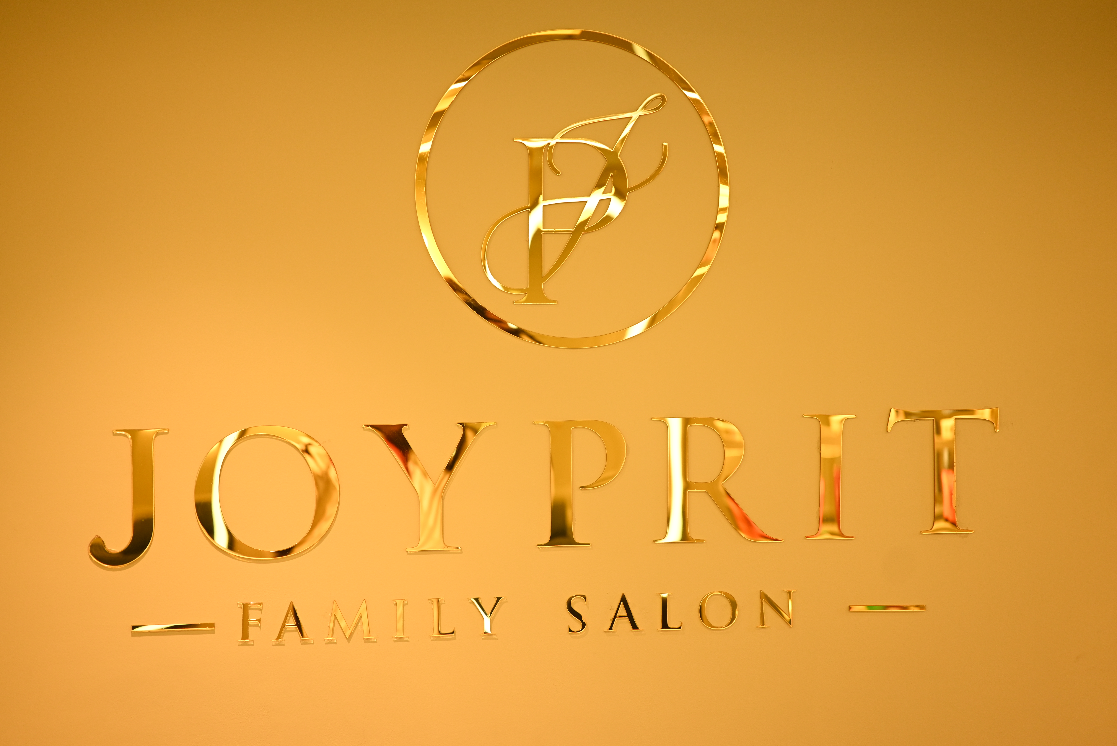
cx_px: 558
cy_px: 373
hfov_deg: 39.6
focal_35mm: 50
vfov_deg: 27.0
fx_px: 1552
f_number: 2
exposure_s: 1/400
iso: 640
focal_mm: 50
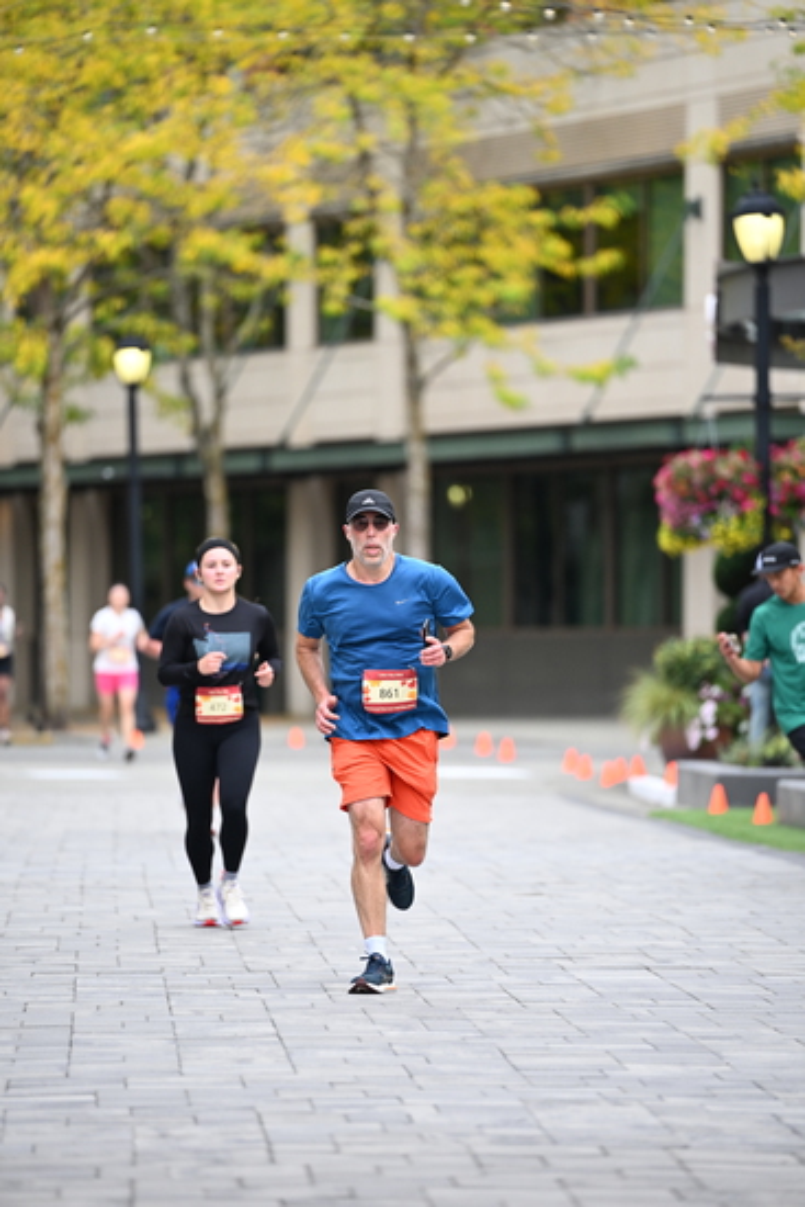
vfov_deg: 10.3
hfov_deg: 6.9
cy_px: 604
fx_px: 6704
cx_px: 402
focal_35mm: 200
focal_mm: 200
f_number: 2.8
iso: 640
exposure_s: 1/1600
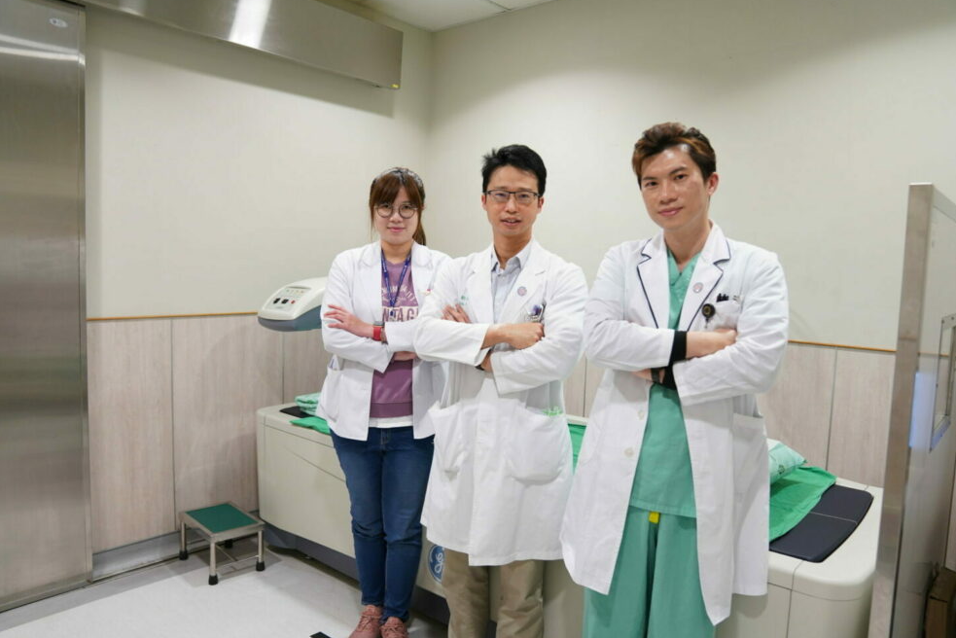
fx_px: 664
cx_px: 480
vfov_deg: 51.3
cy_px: 325
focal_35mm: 25
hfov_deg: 71.5
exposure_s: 1/125
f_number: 3.2
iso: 1600
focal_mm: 24
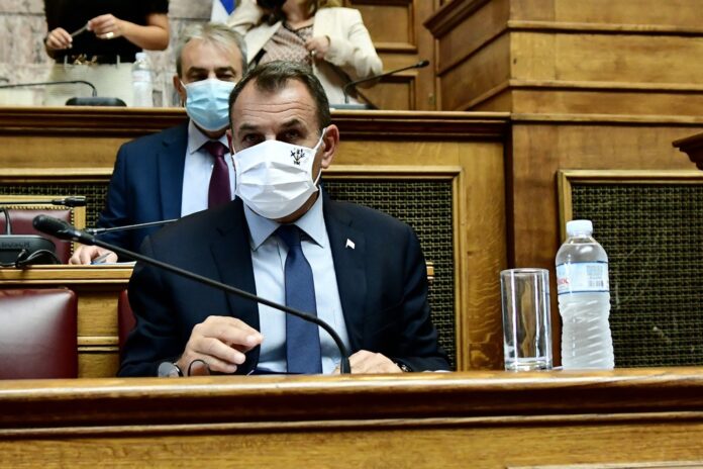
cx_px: 352
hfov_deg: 55.1
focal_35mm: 34
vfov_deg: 38.4
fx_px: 674
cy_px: 234
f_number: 3.2
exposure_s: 1/200
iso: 3200
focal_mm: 23
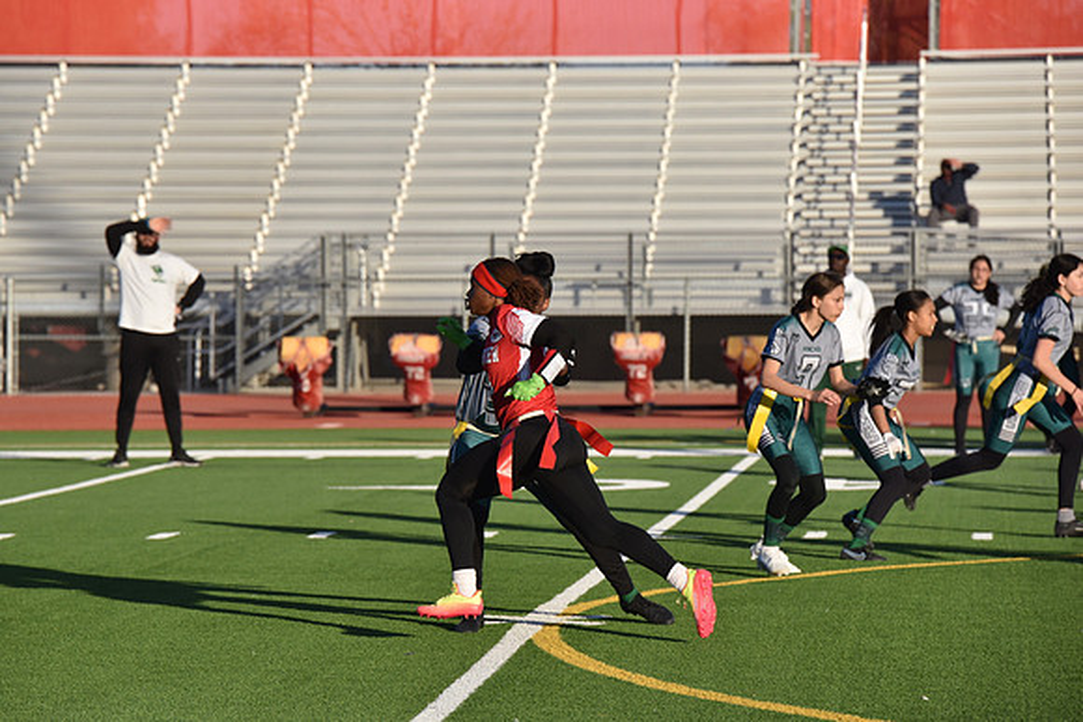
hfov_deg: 10.3
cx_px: 542
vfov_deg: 6.9
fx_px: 6018
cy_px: 361
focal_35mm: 200
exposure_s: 1/4000
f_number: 5.6
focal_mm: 200
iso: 1000
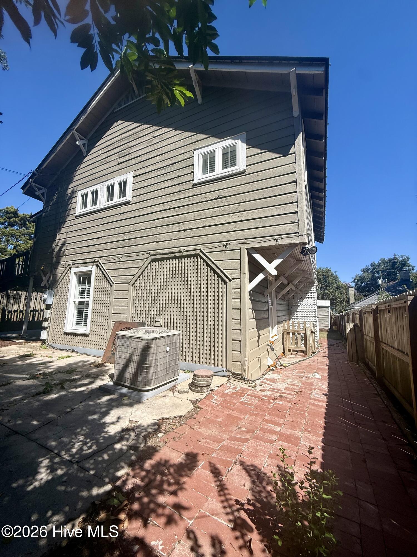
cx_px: 208
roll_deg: -1.2
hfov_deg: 85.7
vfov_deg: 102.1
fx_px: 225
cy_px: 278
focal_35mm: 14
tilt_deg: +8.2
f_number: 2.2
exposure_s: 1/1848
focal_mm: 2.22
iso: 50
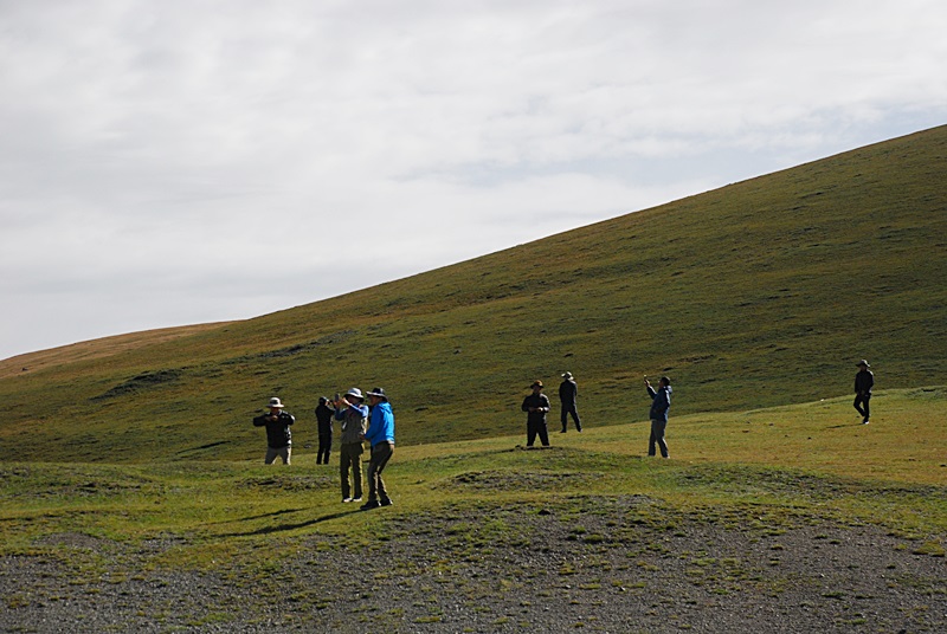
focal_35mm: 105
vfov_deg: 13.1
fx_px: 2766
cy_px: 317
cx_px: 474
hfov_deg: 19.4
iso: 400
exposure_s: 1/2000
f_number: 5.6
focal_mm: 70
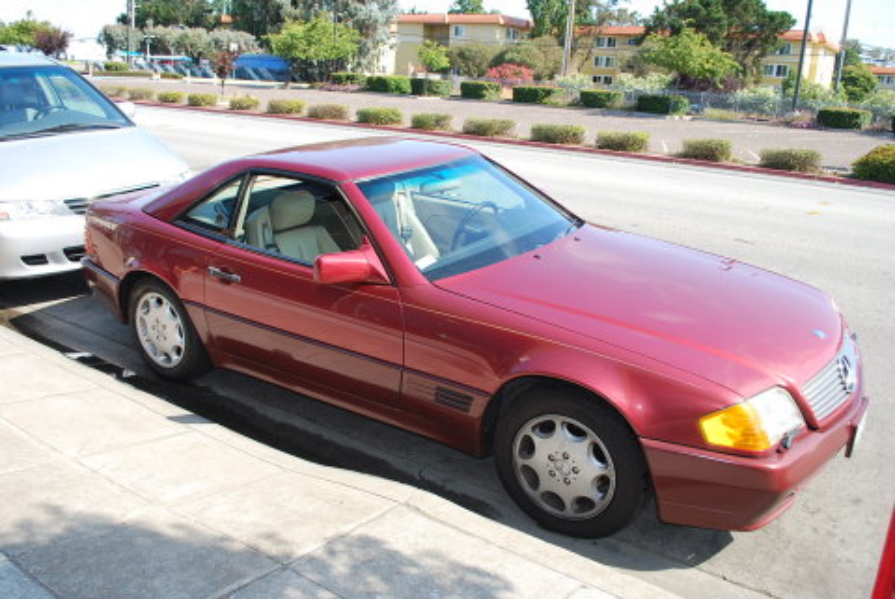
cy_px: 300
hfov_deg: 57.2
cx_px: 448
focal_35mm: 33
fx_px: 821
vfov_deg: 40.0
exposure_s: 1/200
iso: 100
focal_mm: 22
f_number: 5.6
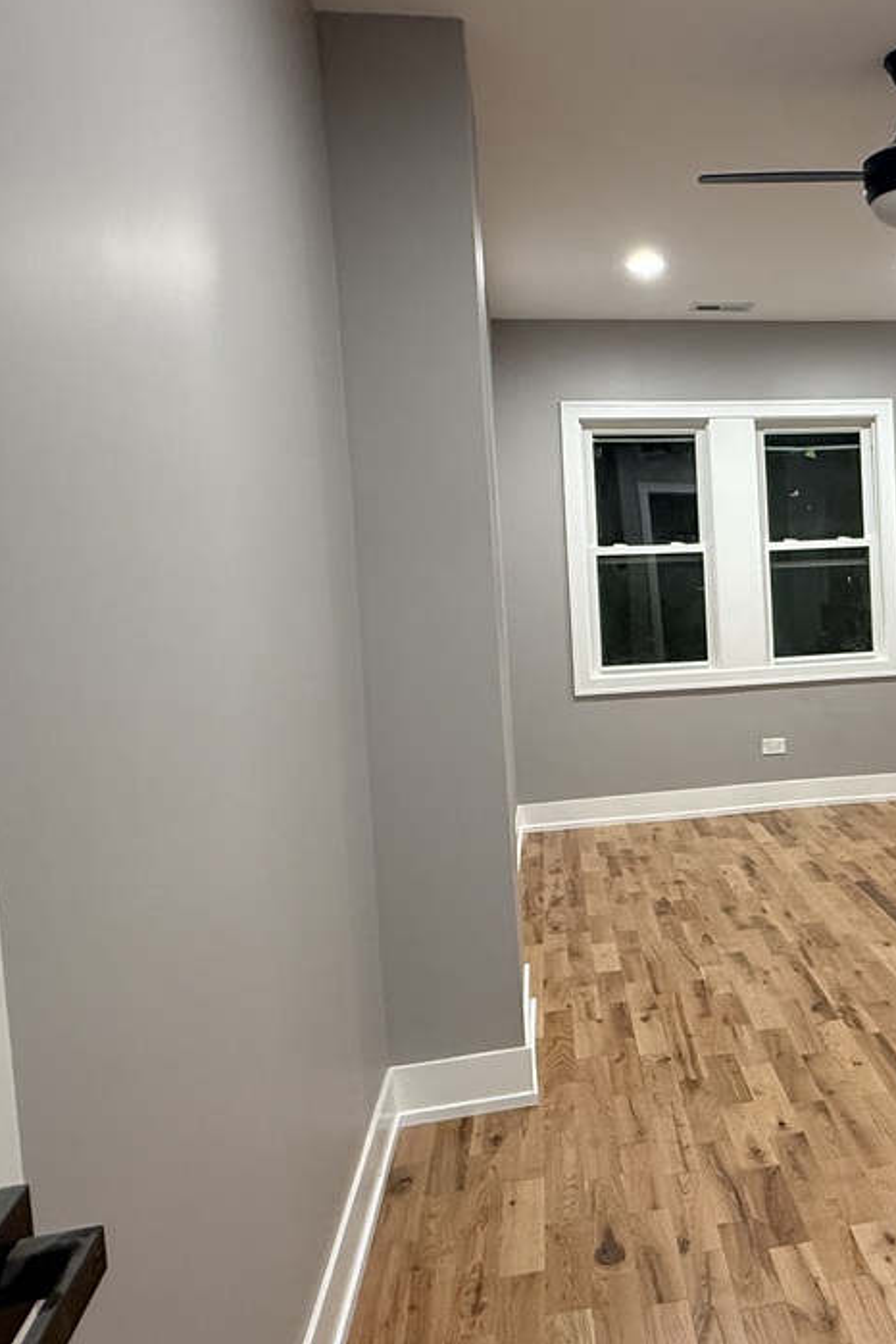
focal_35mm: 30
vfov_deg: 61.9
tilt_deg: -3.7
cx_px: 794
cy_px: 646
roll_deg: +1.6
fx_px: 1120
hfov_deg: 40.5
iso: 320
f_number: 2.2
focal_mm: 2.22
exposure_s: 1/120
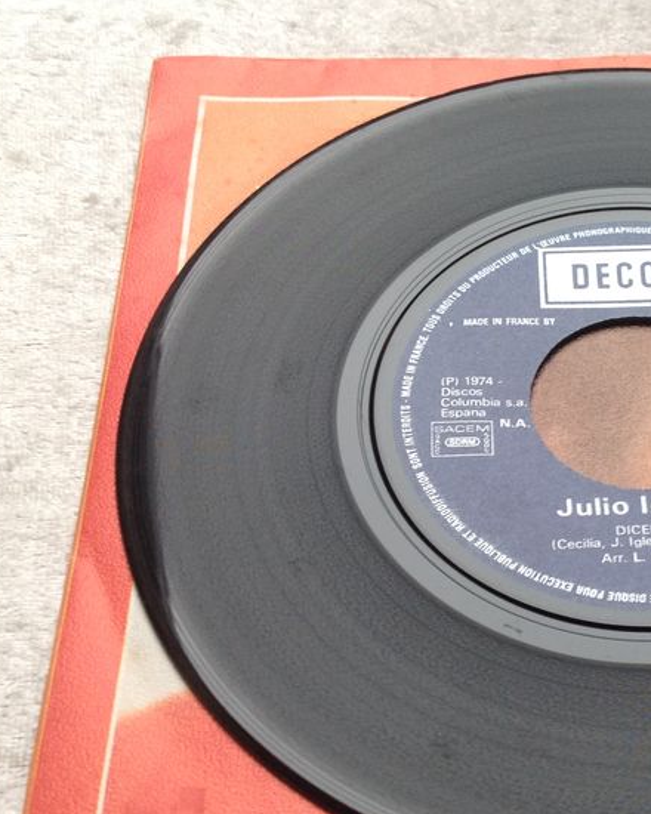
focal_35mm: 62
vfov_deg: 30.4
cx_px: 624
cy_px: 479
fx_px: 1493
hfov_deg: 23.7
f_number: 2.4
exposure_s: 1/15
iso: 50
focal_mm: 4.28
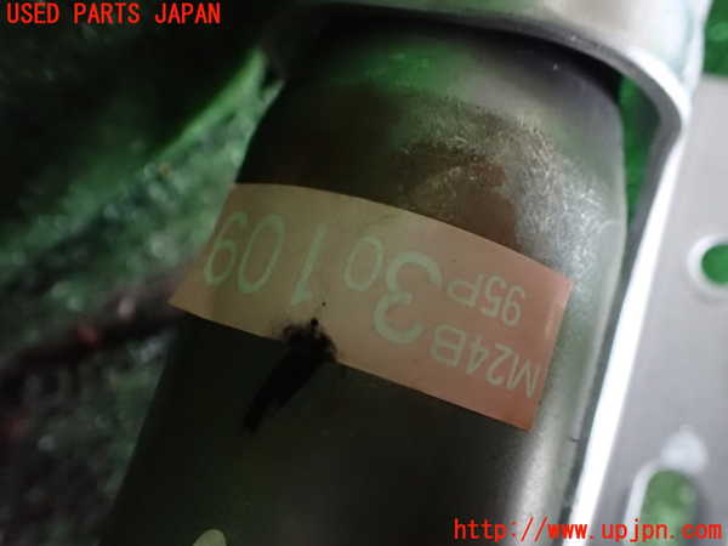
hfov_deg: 60.0
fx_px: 631
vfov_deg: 46.8
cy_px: 273
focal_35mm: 30
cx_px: 364
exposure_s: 1/30
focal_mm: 5.4
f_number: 2.3
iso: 1600
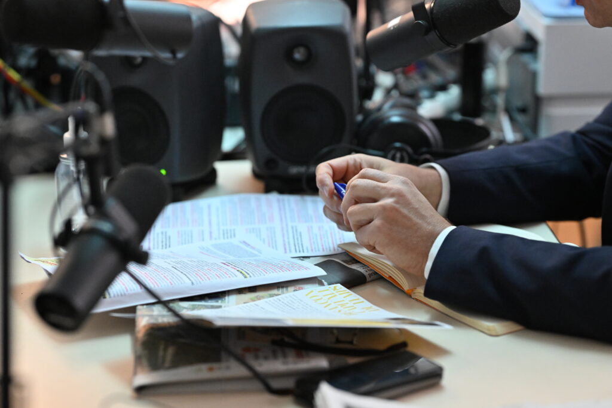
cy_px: 204
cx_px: 306
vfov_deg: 10.2
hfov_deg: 15.2
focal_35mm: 135
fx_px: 2295
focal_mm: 135
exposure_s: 1/250
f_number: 2.5
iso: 5000
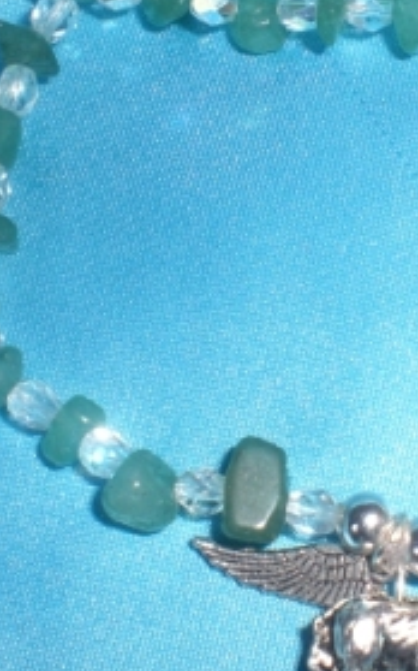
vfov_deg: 27.9
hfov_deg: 17.4
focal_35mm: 74
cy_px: 322
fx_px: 1351
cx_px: 334
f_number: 4.4
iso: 50
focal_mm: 6.3
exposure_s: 1/60
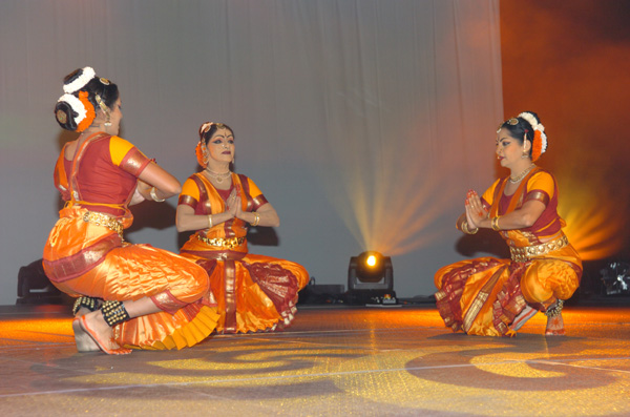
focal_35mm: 72
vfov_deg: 18.8
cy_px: 208
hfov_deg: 28.1
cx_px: 315
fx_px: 1257
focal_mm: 48
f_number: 4
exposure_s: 1/60
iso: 400
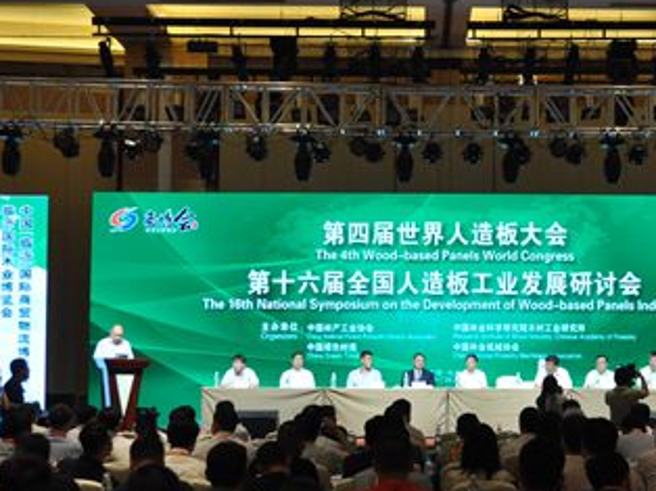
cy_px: 287
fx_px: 1305
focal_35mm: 69
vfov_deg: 21.3
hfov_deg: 28.0
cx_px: 455
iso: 1250
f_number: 6.3
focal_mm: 25
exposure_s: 1/125
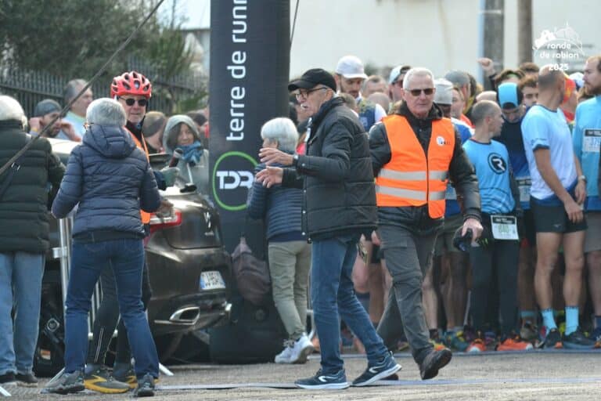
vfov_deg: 3.5
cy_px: 200
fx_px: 6510
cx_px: 300
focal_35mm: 390
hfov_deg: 5.3
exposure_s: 1/500
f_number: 5.6
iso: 1800
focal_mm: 260
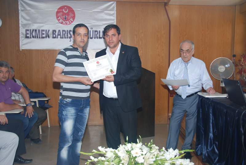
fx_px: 267
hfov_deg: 49.5
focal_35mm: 39
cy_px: 82
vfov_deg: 34.4
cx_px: 123
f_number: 4
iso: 200
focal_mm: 26
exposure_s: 1/60
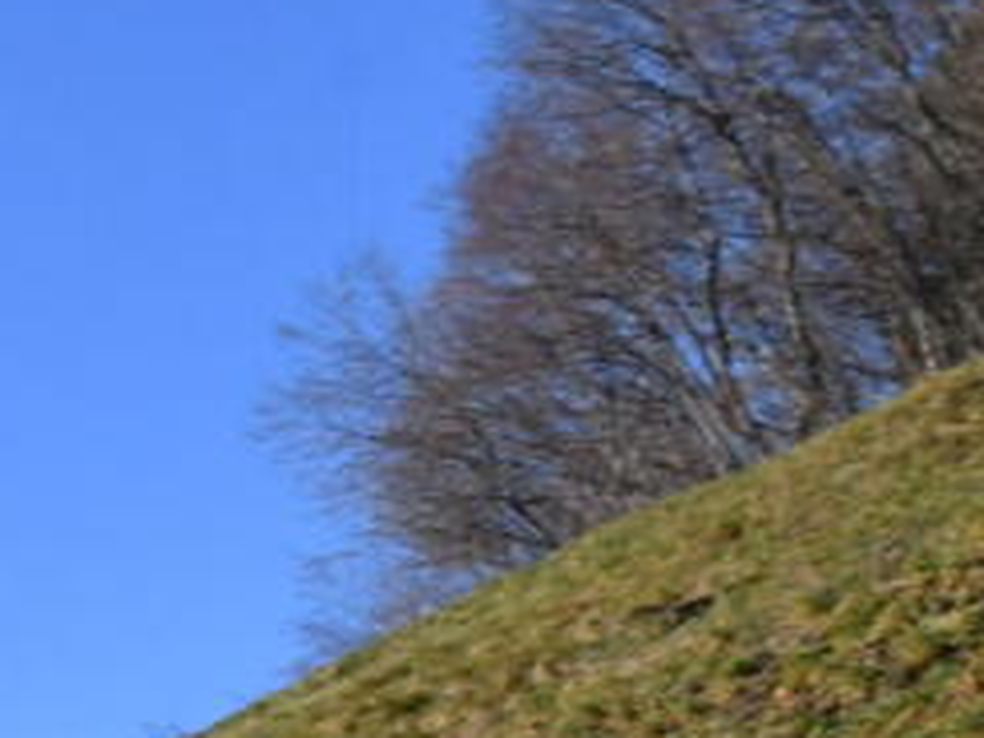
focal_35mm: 191
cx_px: -1238
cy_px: 1496
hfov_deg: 9.4
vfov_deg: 7.4
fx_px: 5440
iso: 640
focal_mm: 27
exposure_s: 1/800
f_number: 13
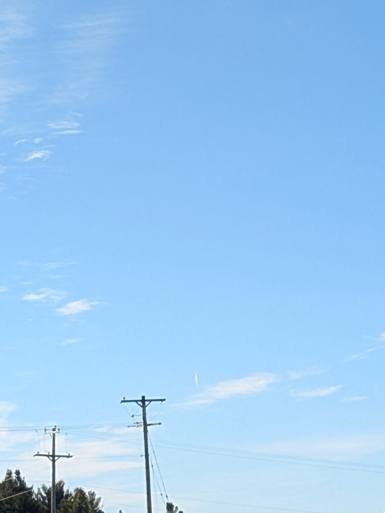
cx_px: 687
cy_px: 600
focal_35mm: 154
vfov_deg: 12.5
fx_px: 2284
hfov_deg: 9.2
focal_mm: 6.9
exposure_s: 1/824
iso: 21
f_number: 1.68
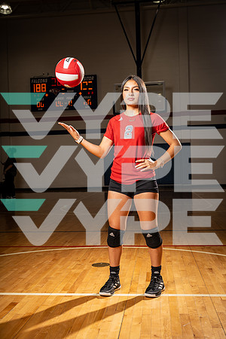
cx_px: 113
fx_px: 395
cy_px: 170
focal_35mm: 42
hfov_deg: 31.9
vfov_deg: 46.4
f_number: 5.6
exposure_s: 1/250
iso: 125
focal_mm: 42
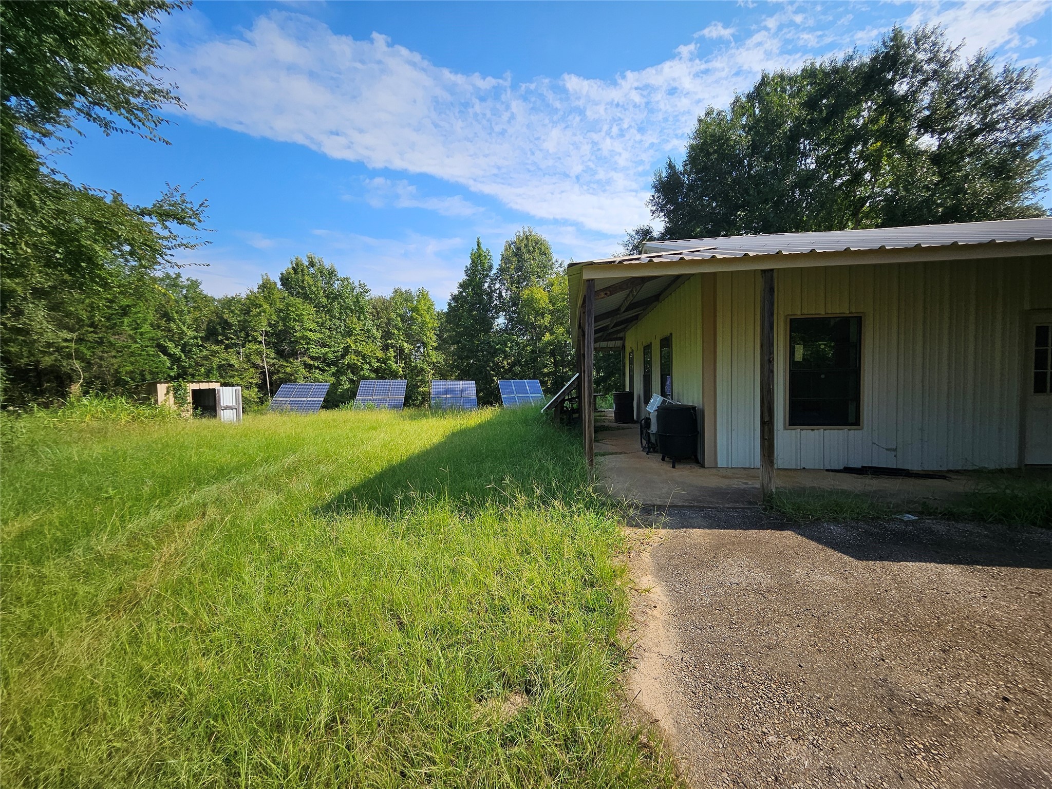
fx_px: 395
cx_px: 526
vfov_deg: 89.9
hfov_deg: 106.2
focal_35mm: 13
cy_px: 394
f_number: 2.2
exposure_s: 1/1084
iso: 32
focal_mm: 1.74
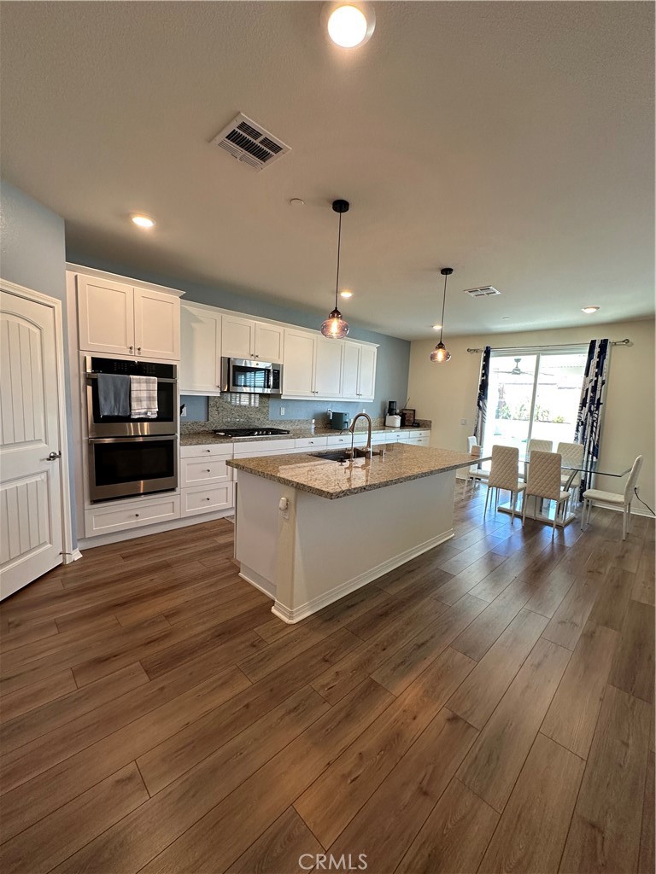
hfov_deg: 85.7
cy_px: 437
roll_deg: -3.9
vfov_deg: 102.1
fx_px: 354
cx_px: 328
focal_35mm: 14
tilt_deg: -6.5
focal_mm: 2.22
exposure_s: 1/120
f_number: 2.2
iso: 200
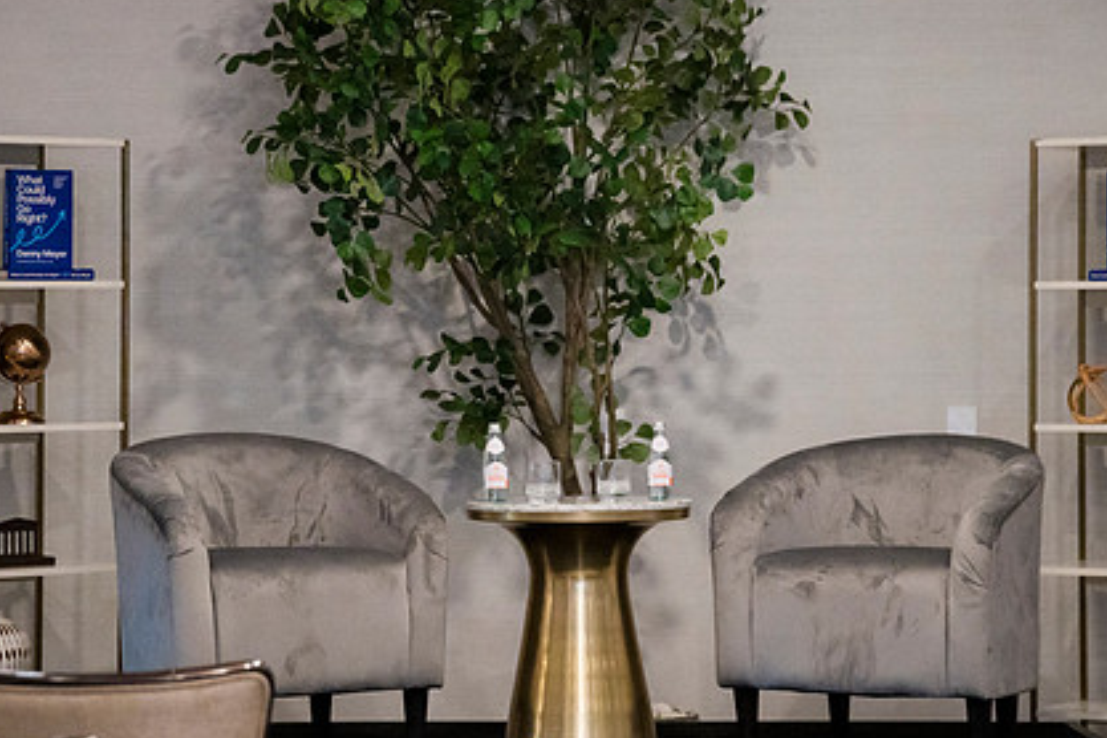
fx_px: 4489
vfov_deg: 9.4
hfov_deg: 14.1
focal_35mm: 146
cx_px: 499
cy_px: 345
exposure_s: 1/200
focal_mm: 105
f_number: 4
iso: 4000
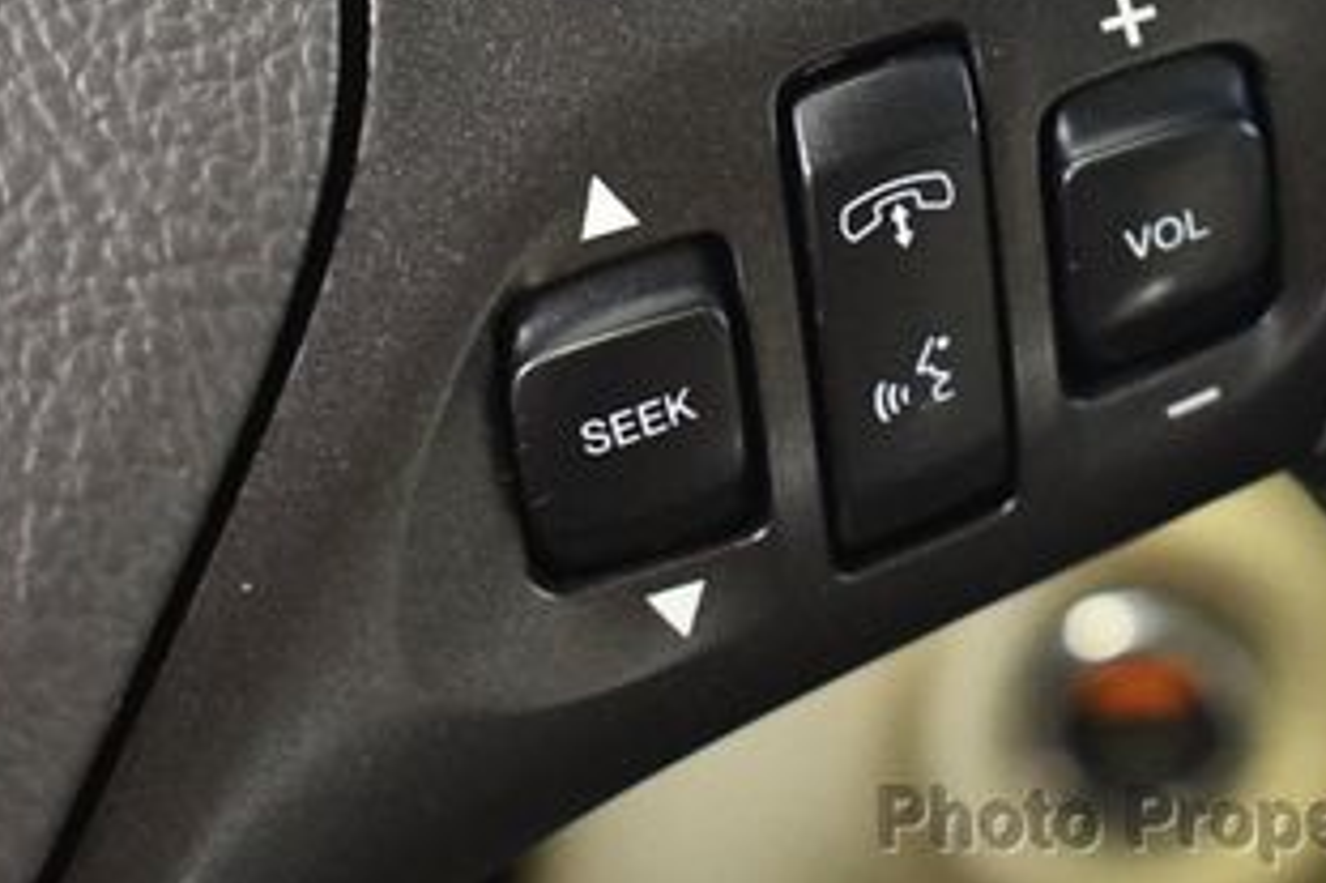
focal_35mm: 105
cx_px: 827
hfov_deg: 19.4
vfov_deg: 12.9
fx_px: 3865
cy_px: -9
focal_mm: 34
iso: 9000
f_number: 4.5
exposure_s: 1/60
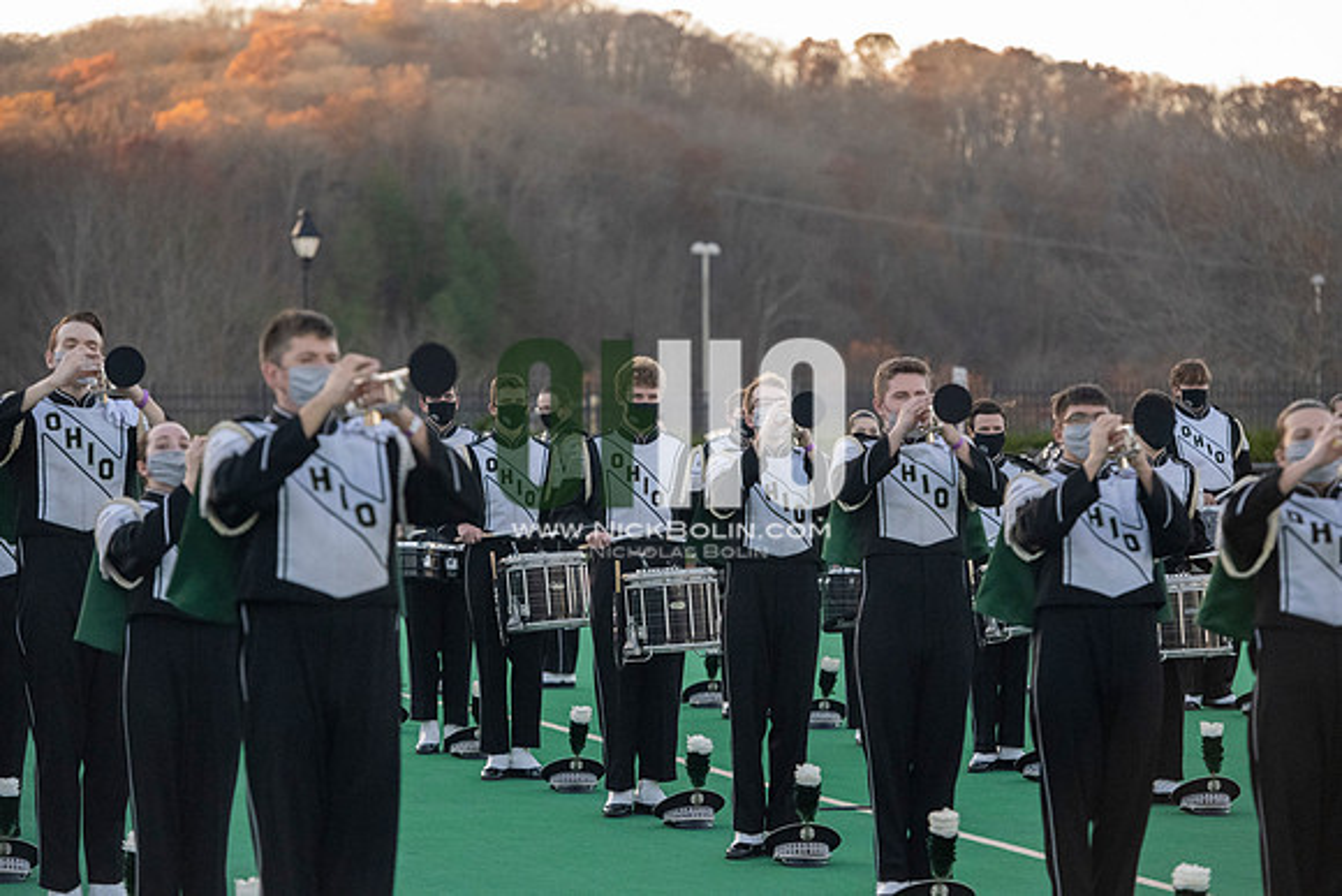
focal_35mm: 150
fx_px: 5593
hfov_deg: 13.7
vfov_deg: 9.2
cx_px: 671
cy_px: 448
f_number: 4.5
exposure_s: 1/5000
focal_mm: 150
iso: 5000
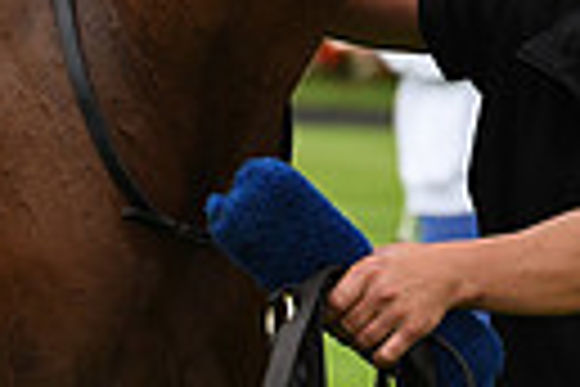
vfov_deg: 2.3
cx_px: -121
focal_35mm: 606
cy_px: -362
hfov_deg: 3.4
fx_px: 9763
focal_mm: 135
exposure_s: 1/1600
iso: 800
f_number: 4.5
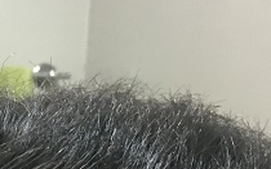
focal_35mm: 118
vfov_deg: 10.5
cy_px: 300
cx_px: -66
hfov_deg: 16.8
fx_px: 871
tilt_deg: -14.3
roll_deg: -2.7
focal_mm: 4.15
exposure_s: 1/30
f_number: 2.2
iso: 125
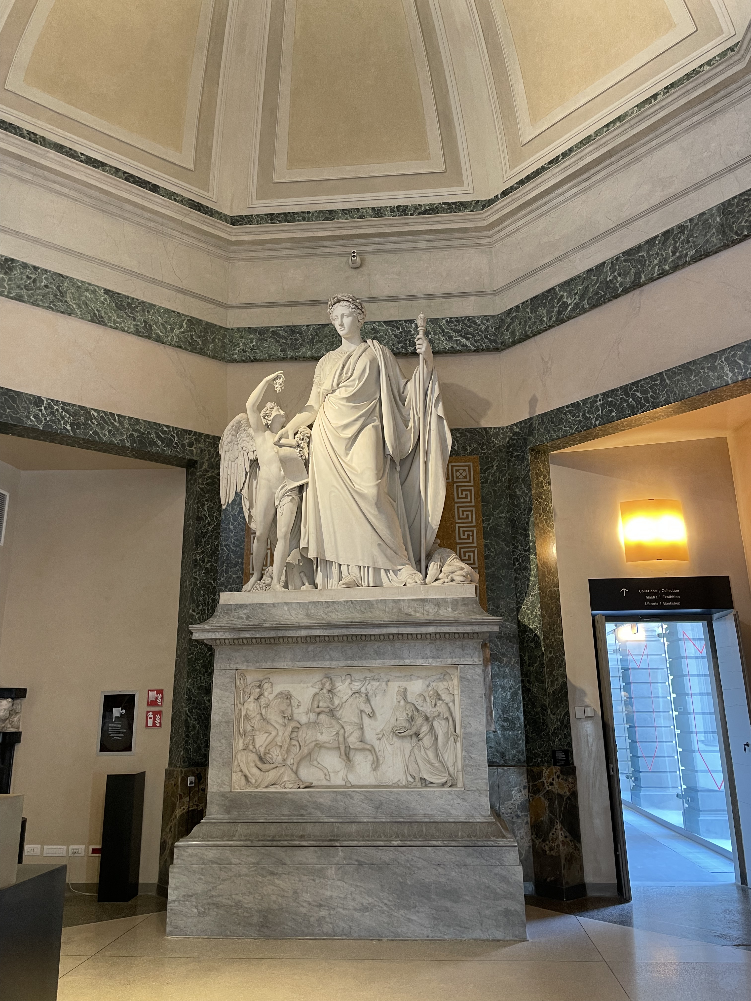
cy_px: 500
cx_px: 376
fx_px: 752
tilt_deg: +14.7
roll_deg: +0.1
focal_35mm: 26
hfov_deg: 53.1
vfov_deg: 67.3
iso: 100
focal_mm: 4.2
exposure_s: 1/50
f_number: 1.6
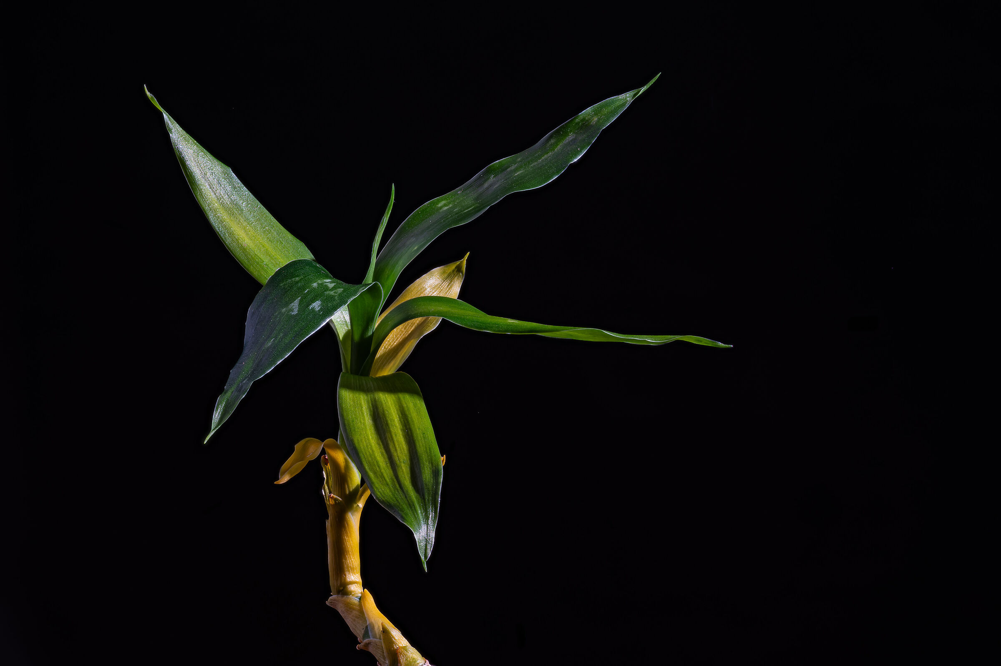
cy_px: 333
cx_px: 500
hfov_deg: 19.5
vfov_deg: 13.0
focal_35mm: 105
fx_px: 2918
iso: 100
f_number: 14
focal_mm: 105
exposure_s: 1.3
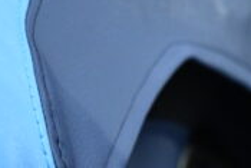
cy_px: 84
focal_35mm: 992
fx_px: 6922
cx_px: 658
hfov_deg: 2.1
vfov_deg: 1.4
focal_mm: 170
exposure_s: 1/160
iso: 3200
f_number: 3.5
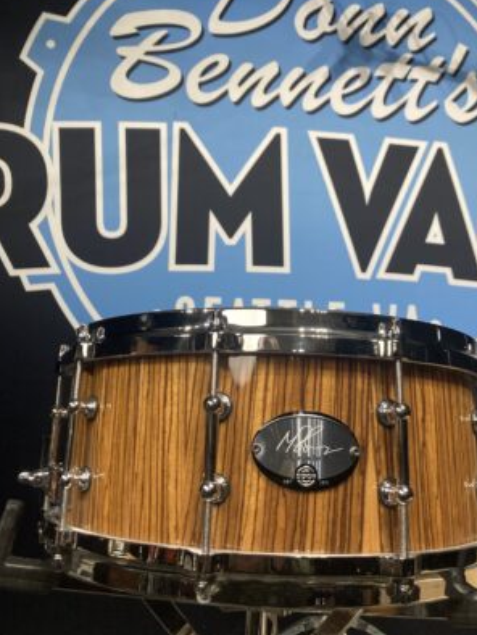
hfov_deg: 44.2
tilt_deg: +8.0
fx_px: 587
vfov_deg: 56.7
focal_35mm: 32
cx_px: 259
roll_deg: -1.3
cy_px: 287
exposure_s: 1/60
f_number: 1.8
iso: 125
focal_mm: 3.99
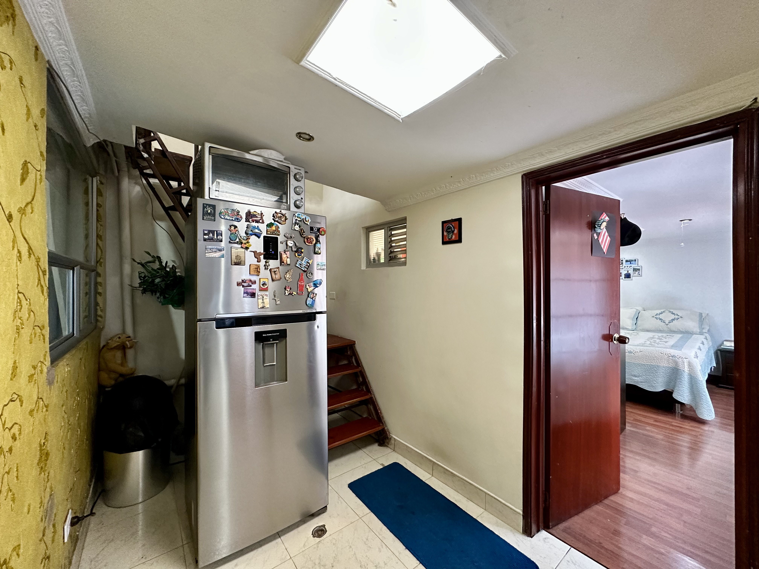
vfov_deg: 85.7
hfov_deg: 102.1
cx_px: 380
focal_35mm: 14
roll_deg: +0.1
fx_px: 307
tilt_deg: -0.2
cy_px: 284
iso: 500
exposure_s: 1/60
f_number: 2.2
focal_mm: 2.22
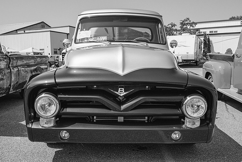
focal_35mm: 34
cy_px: 81
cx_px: 121
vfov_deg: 38.5
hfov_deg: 55.2
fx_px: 231
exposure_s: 1/250
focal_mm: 33
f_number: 10
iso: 160
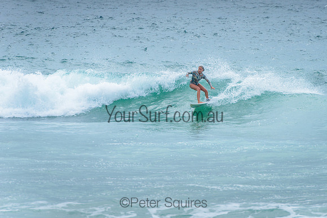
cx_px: 200
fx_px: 4453
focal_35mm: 490
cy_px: 84
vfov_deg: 2.8
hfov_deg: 4.2
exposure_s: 1/1600
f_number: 7.1
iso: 500
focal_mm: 400
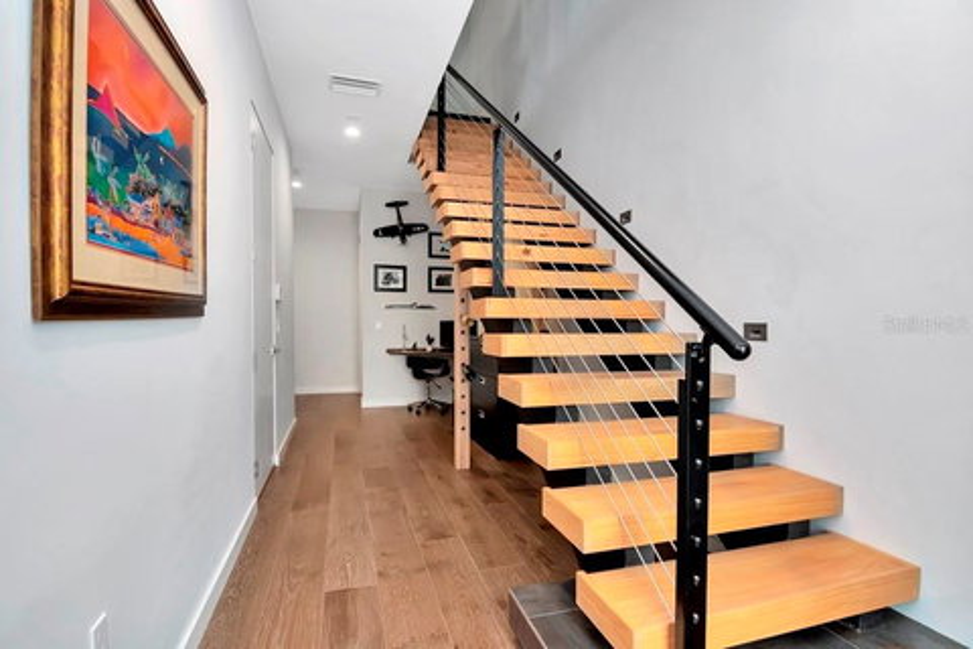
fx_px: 446
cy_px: 324
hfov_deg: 95.0
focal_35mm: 16
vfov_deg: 72.1
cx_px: 486
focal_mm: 11
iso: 640
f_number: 7.1
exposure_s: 1/50
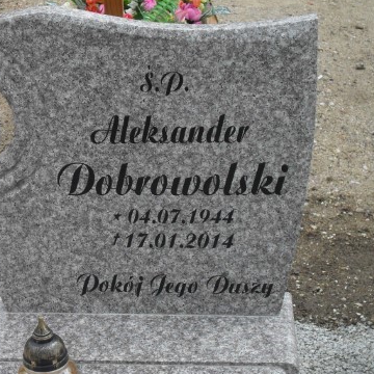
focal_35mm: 77
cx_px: 101
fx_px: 941
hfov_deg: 22.3
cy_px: 188
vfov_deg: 22.5
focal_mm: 8.7
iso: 100
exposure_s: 1/500
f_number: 3.9
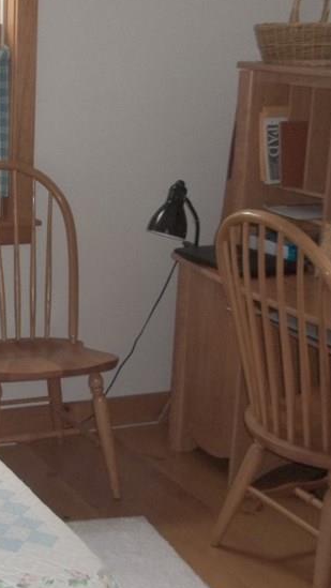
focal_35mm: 67
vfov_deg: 31.4
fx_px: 1045
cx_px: -47
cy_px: 335
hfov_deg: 17.3
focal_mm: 5.9
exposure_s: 1/30
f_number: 3.3
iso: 160
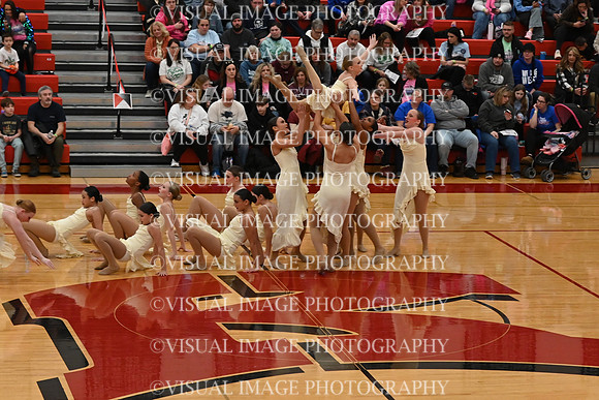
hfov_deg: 18.3
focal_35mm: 112
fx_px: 1864
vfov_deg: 12.2
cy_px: 200
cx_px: 300
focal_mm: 75
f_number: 4
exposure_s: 1/400
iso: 5000
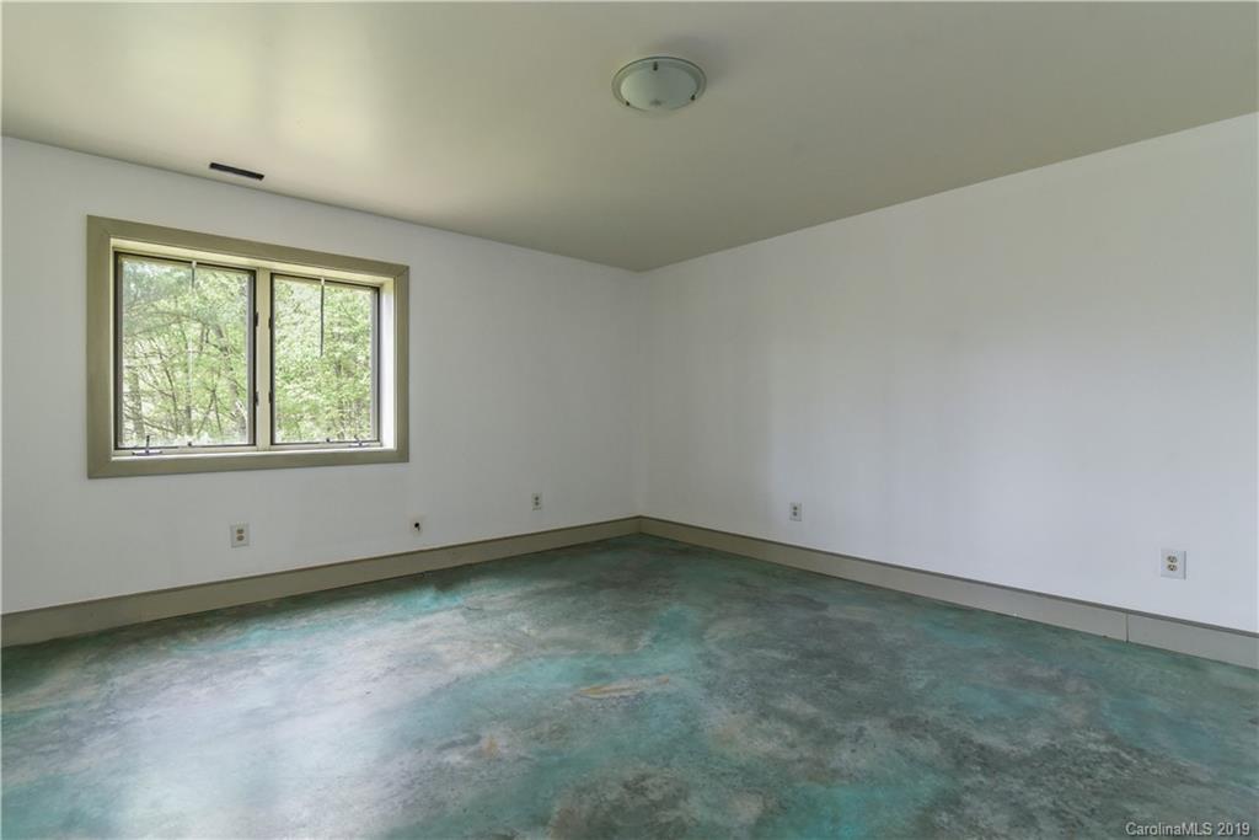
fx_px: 560
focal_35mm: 16
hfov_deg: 96.7
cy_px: 420
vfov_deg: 73.8
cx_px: 630
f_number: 8
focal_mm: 16
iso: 1250
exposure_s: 1/80
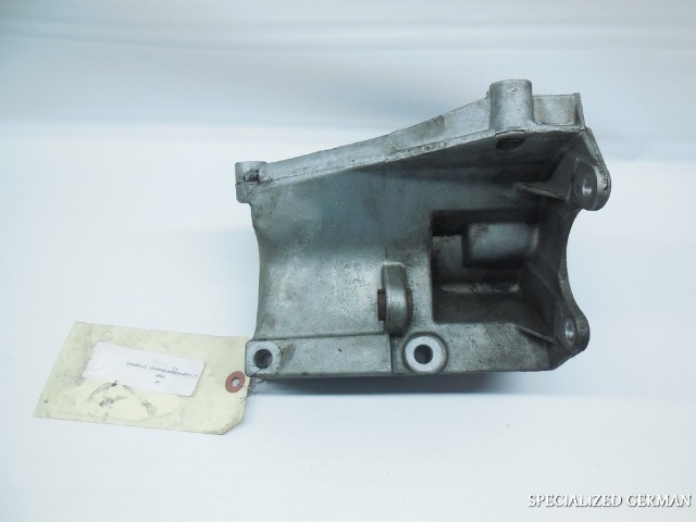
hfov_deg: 69.4
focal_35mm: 25
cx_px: 348
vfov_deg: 54.9
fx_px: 503
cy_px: 261
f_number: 3.1
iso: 360
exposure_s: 1/250
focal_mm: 4.5
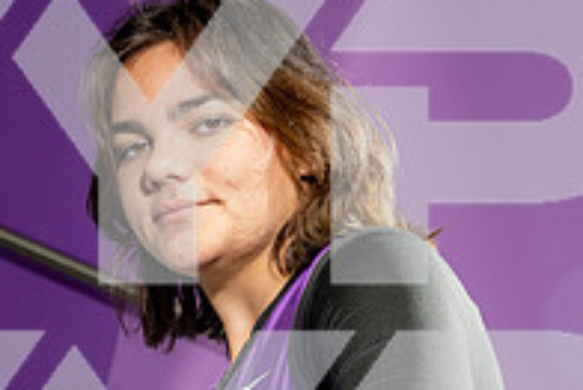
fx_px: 2010
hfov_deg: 16.5
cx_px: 283
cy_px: 490
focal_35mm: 124
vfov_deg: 10.8
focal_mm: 42
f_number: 6.3
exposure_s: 1/250
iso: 320
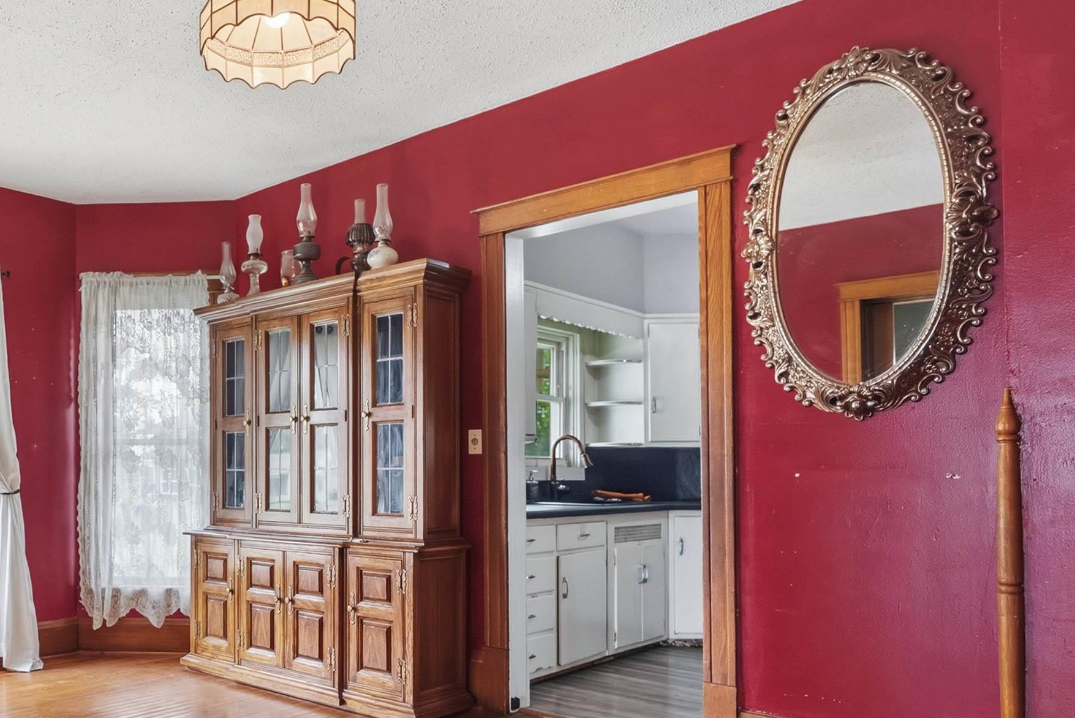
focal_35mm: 28
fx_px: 836
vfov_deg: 45.9
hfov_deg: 58.9
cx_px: 175
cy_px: 467
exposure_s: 1/30
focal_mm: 16
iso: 100
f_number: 2.8
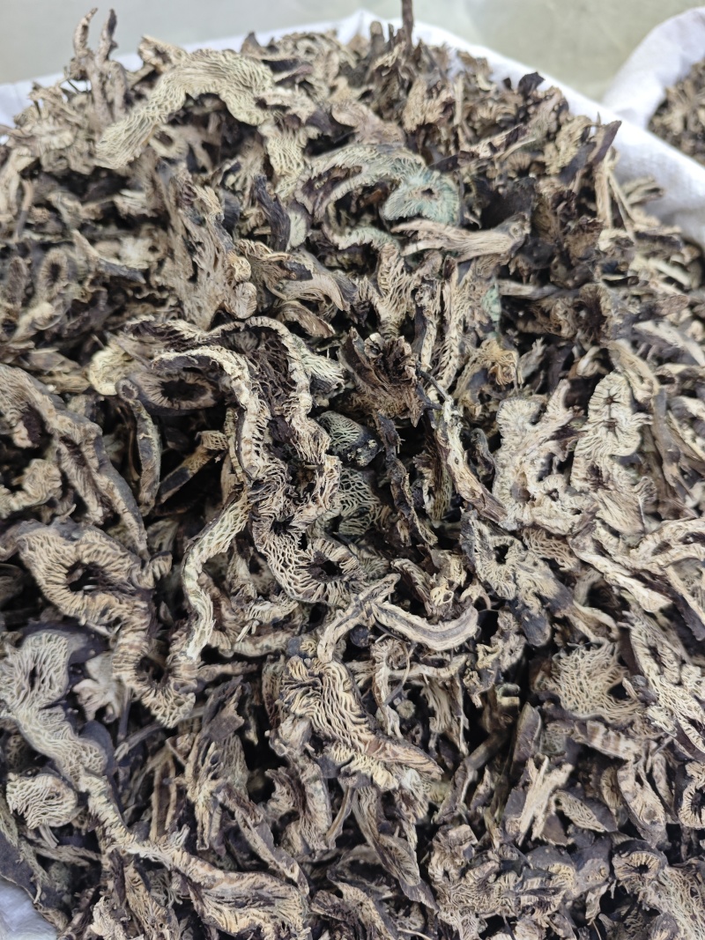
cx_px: 352
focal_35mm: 24
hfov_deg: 56.8
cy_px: 470
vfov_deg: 71.6
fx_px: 652
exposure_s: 1/90
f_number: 1.6
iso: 200
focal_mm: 5.84
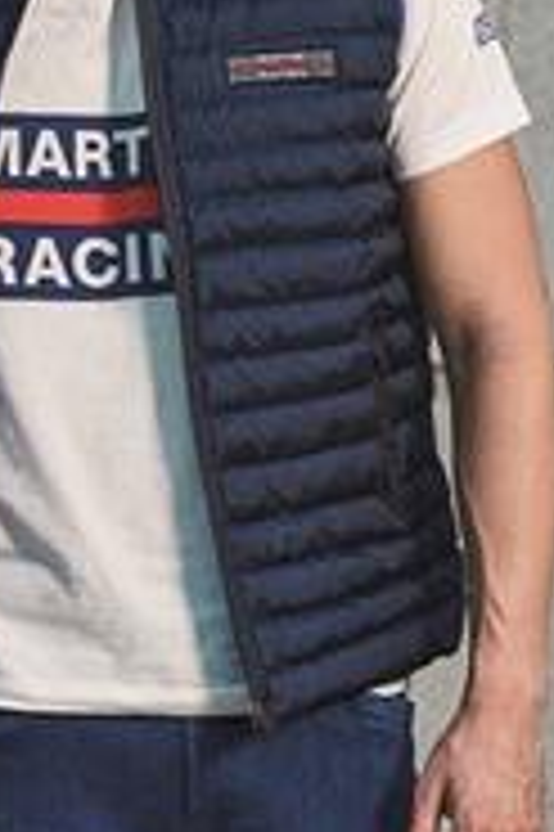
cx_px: 374
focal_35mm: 526
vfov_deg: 3.9
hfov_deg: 2.6
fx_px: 12164
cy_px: 562
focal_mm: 135
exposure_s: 1/250
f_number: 11
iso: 200
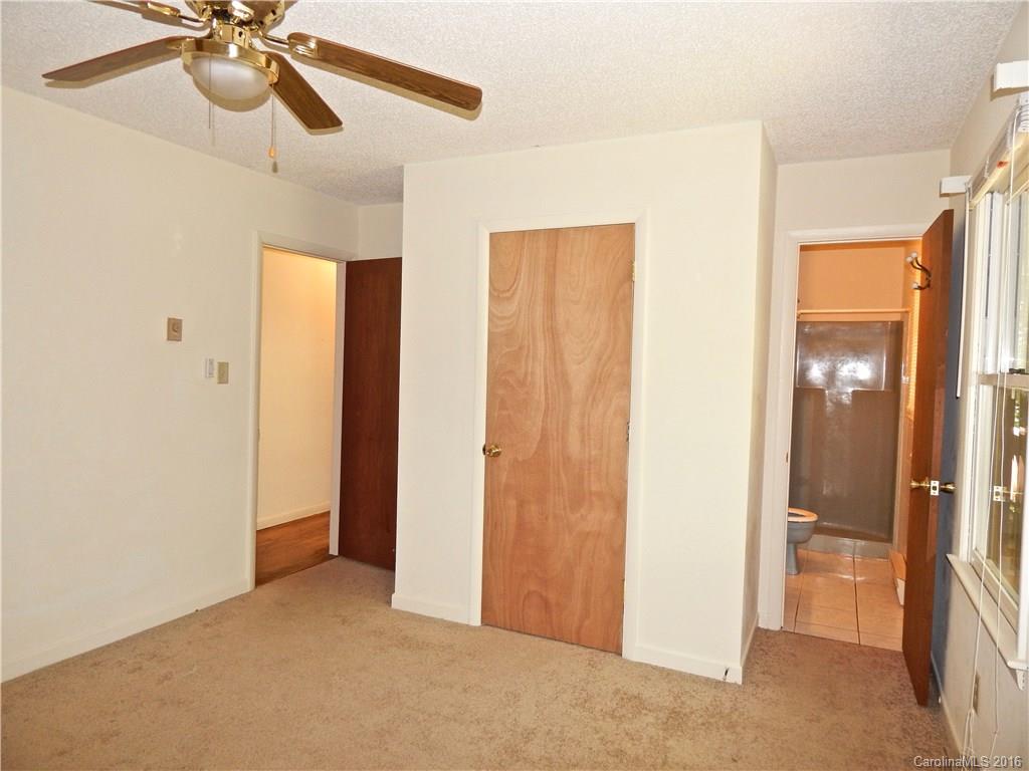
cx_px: 514
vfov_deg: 58.9
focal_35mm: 23
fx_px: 684
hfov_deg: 73.9
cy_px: 386
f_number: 3
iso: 200
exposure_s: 1/30
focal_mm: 4
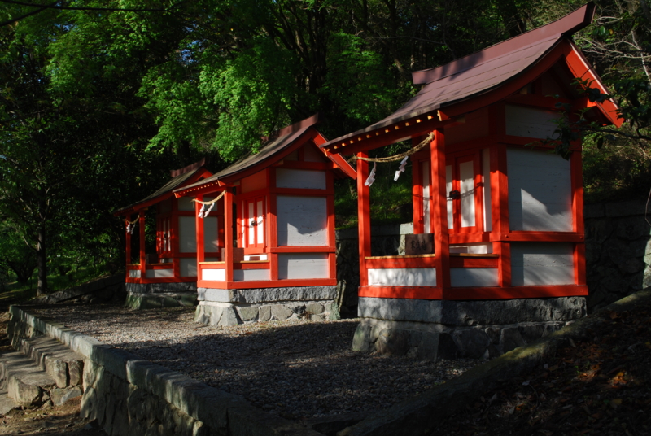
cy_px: 218
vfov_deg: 34.3
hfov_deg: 49.5
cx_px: 326
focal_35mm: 39
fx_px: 706
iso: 100
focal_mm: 26
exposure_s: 1/160
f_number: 8
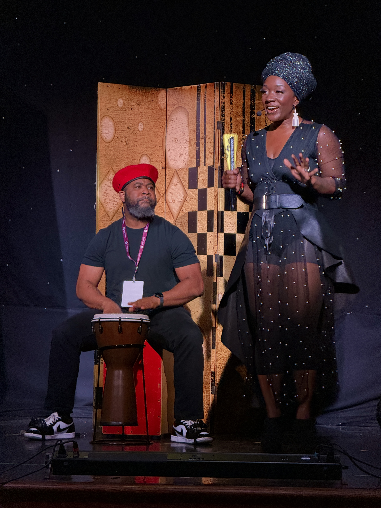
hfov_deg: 12.3
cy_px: 254
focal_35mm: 120
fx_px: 1761
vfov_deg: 16.4
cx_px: 190
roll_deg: -2.0
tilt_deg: +2.3
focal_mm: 15.66
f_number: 2.8
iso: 640
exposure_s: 1/60
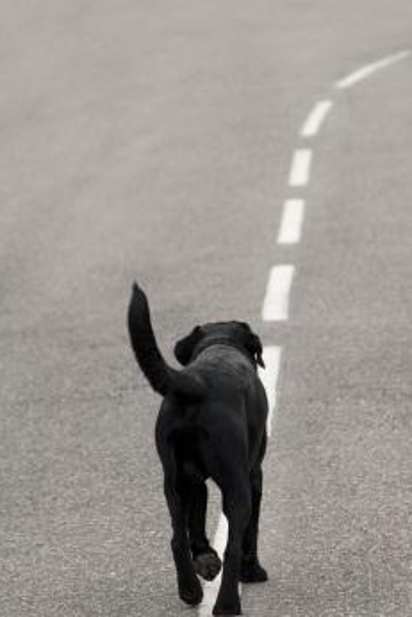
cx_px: 246
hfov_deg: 3.5
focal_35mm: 389
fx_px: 6671
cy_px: 389
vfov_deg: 5.3
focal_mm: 200
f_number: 8
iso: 200
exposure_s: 1/250
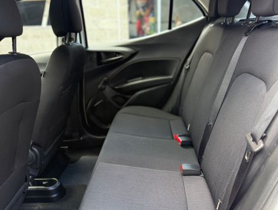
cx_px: 139
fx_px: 193
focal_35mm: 24
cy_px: 105
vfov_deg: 56.9
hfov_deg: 71.5
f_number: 1.78
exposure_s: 1/154
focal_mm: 6.76
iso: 160
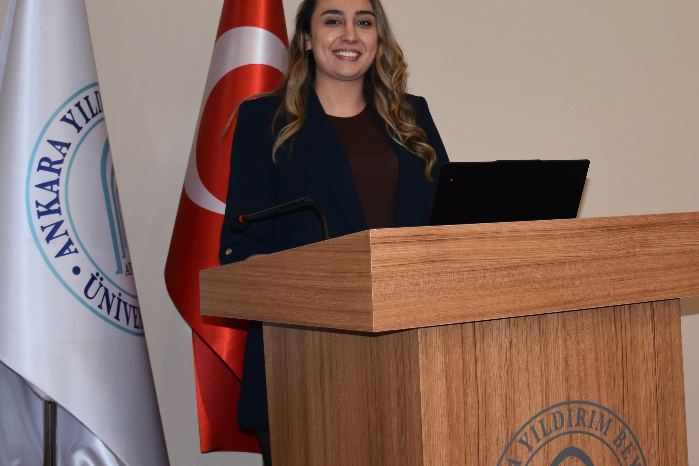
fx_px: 1184
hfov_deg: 32.0
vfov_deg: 21.8
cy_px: 52
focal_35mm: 61
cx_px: 558
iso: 400
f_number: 3.5
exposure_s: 1/60
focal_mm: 20
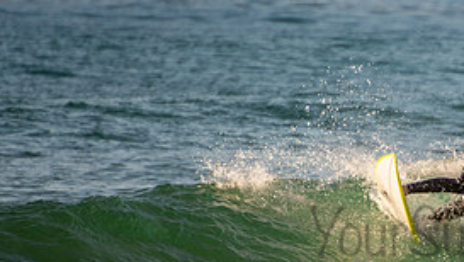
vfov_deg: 0.9
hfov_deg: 1.6
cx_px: 486
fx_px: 16449
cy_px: 217
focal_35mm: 1336
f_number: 5.6
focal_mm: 400
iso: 360
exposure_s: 1/1250
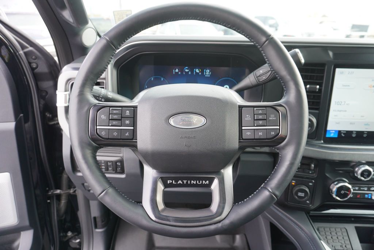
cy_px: 125
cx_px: 187
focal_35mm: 24
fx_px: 249
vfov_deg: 53.2
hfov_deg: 73.7
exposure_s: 1/60
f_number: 4
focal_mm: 16
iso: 160
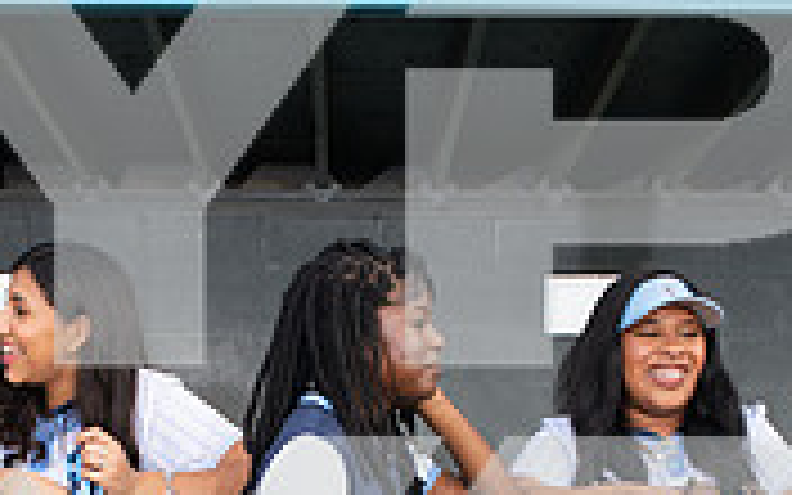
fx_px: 2180
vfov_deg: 12.5
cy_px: 677
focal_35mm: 101
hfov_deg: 20.6
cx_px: 333
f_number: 8
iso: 200
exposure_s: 1/250
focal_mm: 30
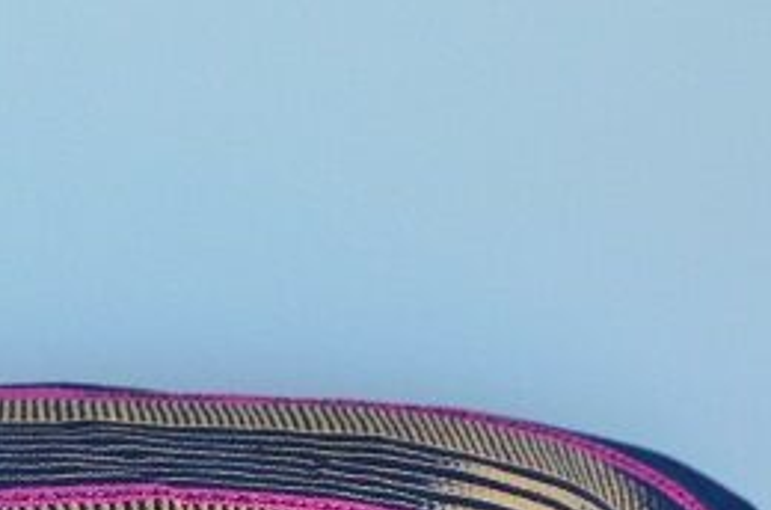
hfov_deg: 8.6
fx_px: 5106
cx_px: -116
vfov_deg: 5.7
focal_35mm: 239
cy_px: 725
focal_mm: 42
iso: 560
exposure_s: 1/60
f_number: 8
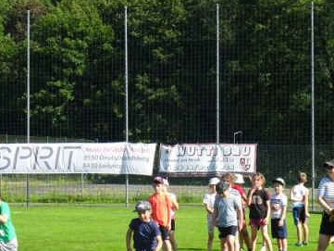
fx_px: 984
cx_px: 201
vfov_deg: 14.5
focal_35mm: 102
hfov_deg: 19.2
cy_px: 184
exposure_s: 1/320
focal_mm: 7.87
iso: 80
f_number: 4.5
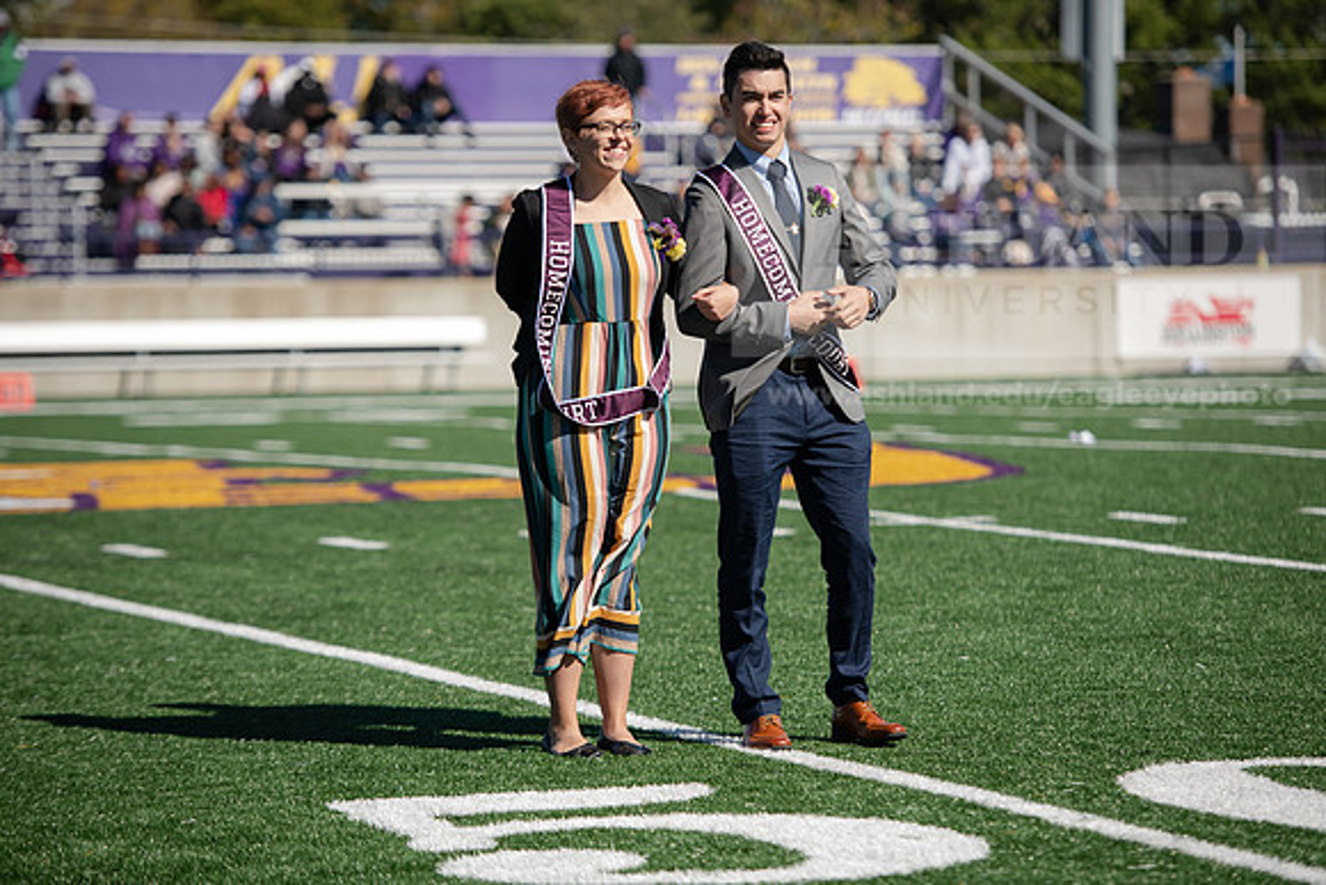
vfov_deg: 8.9
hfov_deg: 13.2
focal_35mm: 155
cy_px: 442
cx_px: 663
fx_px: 5710
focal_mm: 155
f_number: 3.5
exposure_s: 1/1600
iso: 160
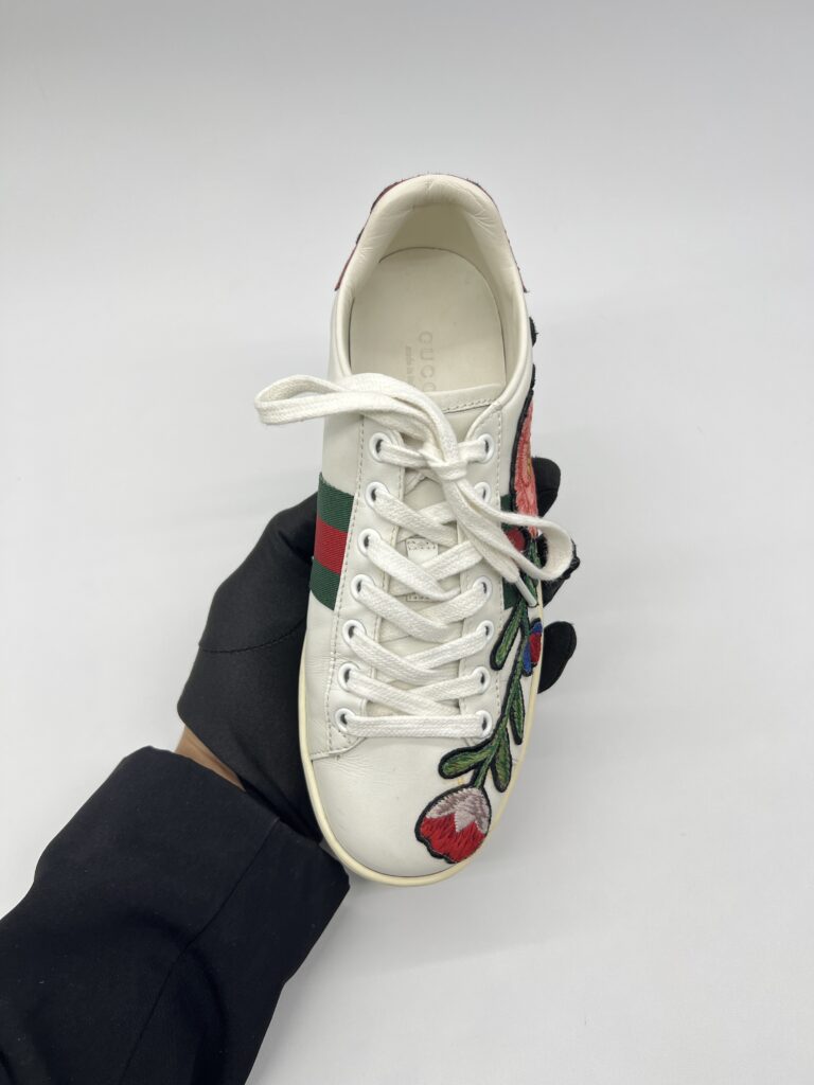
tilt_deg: -55.3
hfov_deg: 53.1
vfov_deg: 67.3
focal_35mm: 26
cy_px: 542
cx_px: 407
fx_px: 815
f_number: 1.5
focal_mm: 5.7
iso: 32
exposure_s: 1/133
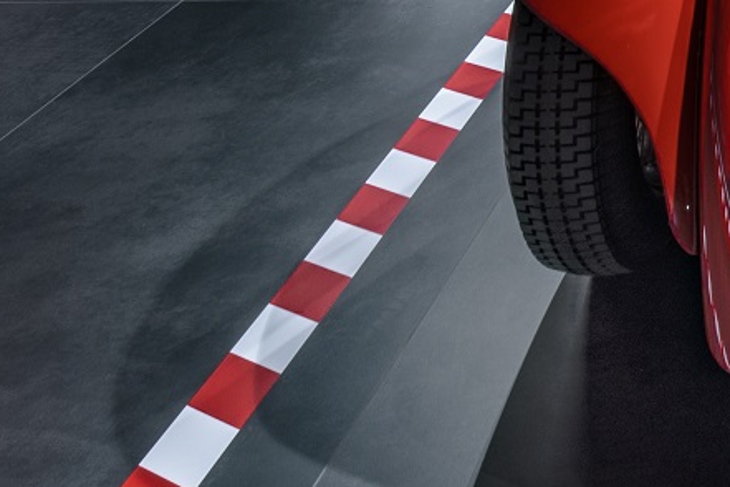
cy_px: -270
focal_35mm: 58
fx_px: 1176
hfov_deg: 26.2
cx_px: 1068
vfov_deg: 19.8
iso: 100
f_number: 16
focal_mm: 16
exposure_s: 2.5
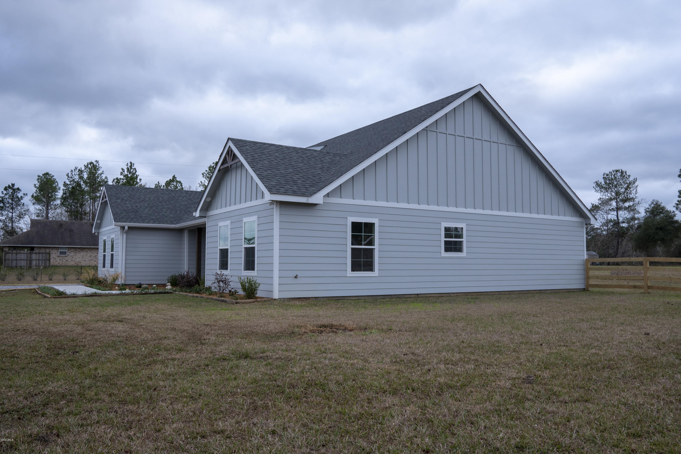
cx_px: 340
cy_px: 227
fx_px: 539
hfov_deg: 64.6
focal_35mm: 28
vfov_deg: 45.7
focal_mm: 19
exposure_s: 1/250
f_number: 5.6
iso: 400
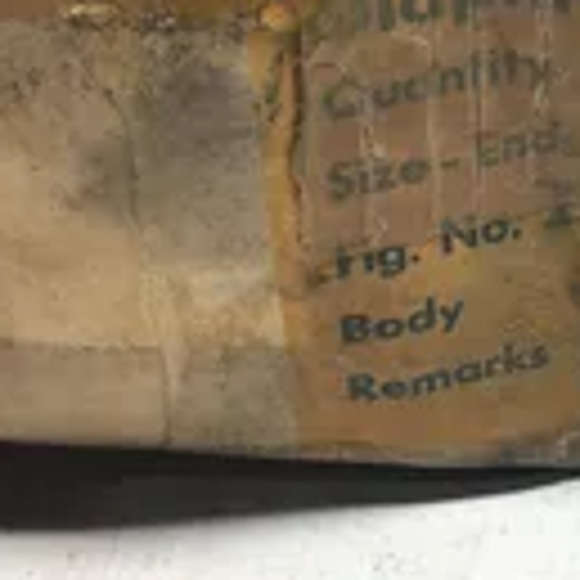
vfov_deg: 20.1
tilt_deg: -28.4
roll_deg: +0.0
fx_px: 1611
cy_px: 94
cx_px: 787
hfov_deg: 18.7
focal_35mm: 85
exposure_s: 1/60
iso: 25
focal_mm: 3.3
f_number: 2.4
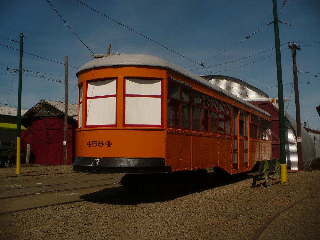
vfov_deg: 38.7
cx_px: 160
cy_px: 120
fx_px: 342
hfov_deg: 50.1
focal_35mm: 37
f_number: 8
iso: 100
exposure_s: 1/640
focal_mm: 6.1
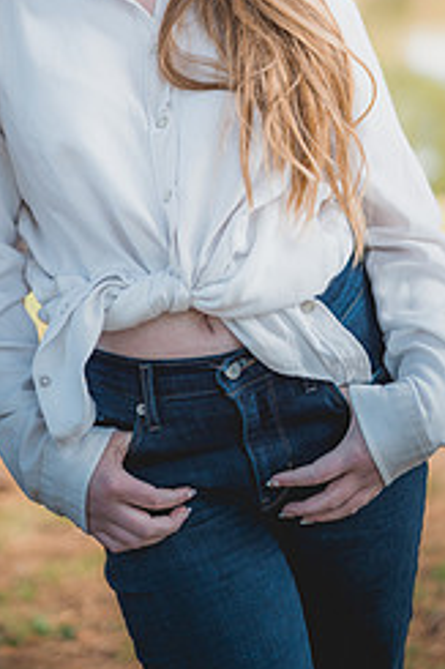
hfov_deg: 14.8
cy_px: 93
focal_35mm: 92
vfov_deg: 21.7
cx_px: 164
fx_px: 1708
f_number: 1.4
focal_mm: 50
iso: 250
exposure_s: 1/2000
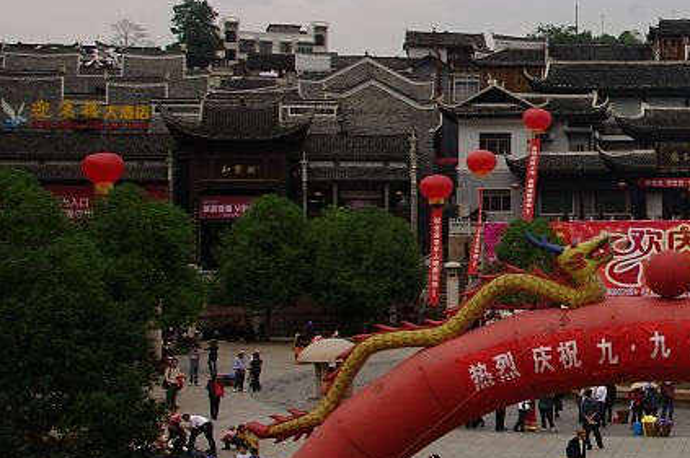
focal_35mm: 190
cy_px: 136
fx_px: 3637
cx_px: 794
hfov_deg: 10.7
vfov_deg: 7.2
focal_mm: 45
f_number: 9
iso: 100
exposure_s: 1/125
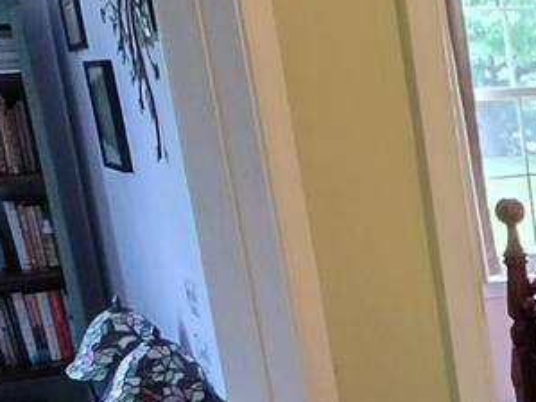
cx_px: 948
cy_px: 470
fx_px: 1378
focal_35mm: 89
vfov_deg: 16.0
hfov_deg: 17.9
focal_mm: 2.2
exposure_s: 1/60
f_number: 1.9
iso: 200
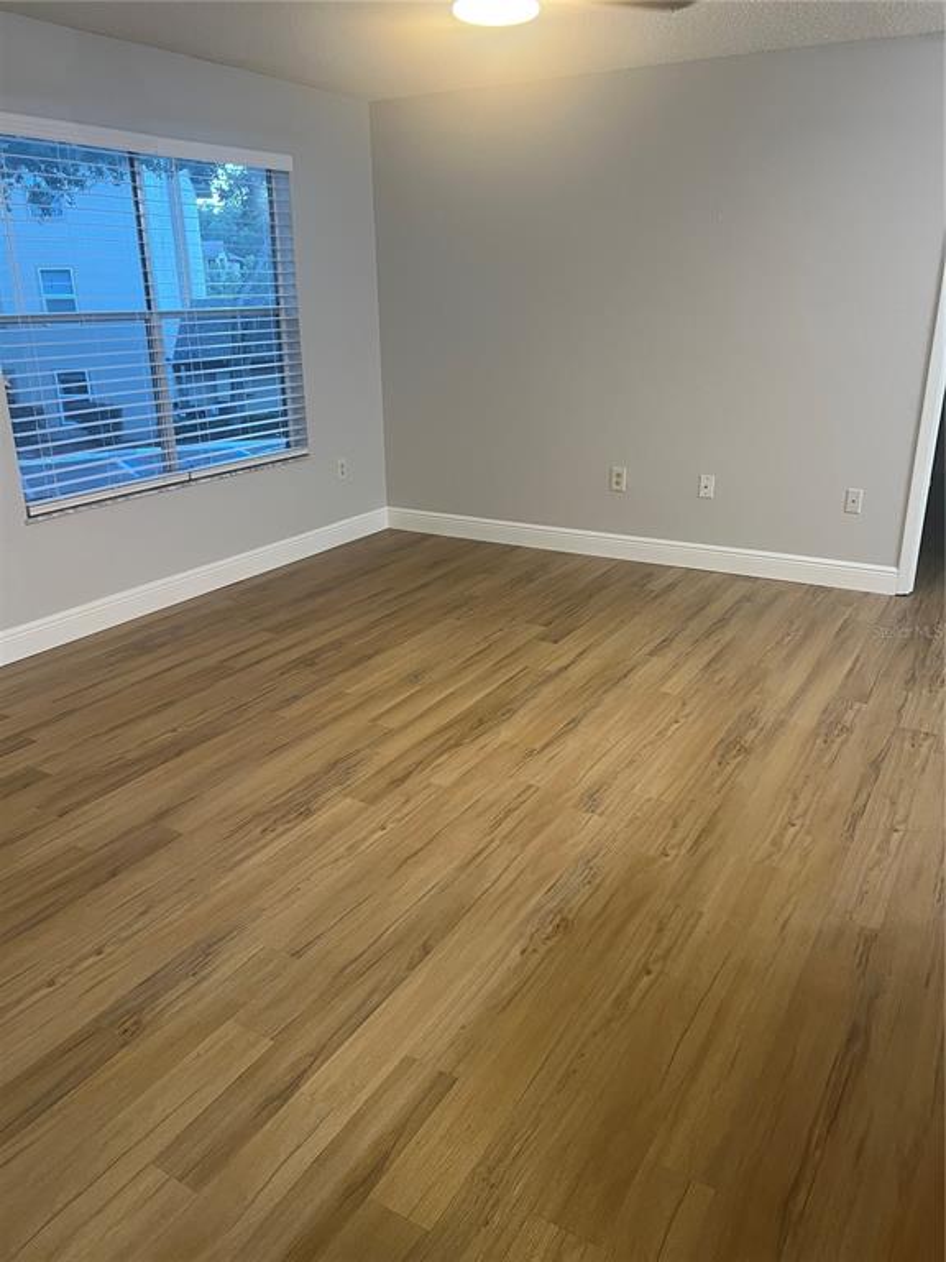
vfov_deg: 67.3
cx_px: 473
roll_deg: +1.6
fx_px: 947
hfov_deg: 53.1
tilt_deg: -18.6
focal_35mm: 26
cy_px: 631
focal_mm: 5.7
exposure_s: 1/60
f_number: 1.5
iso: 100
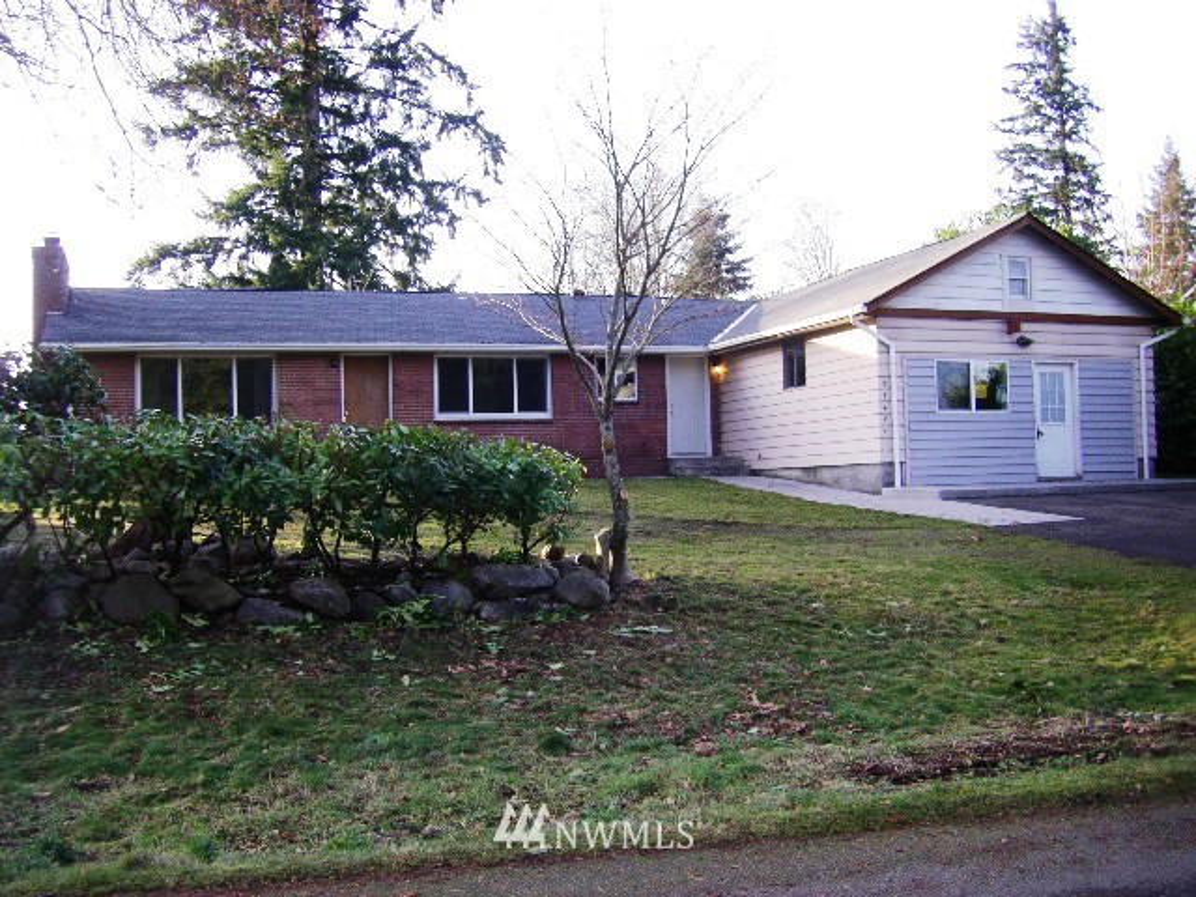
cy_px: 448
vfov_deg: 37.7
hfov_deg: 49.0
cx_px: 598
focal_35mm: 38
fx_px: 1313
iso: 64
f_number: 3.5
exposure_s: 1/60
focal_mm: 6.3
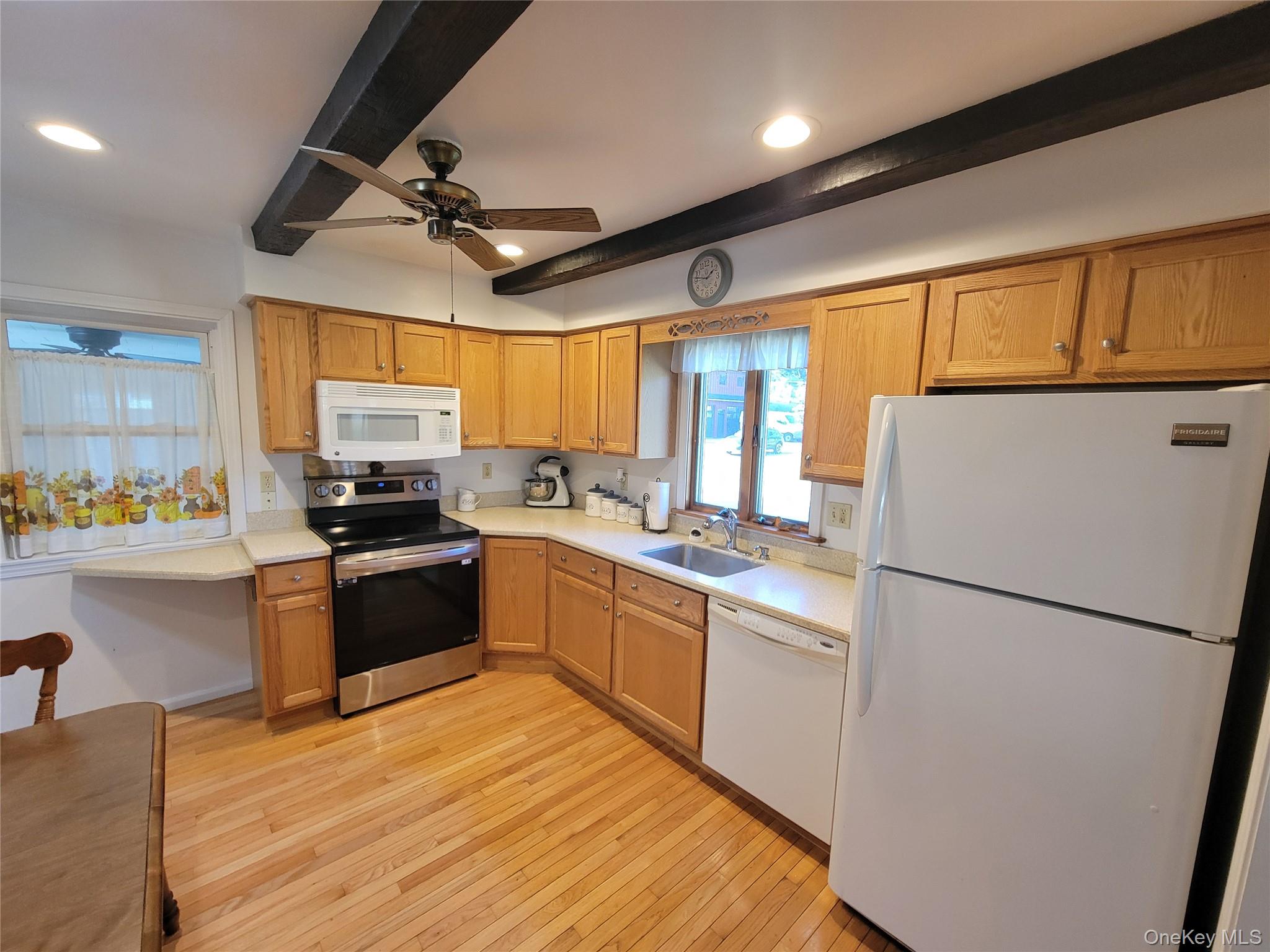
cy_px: 476
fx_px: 477
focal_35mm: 13
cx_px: 635
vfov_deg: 89.9
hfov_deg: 106.2
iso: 200
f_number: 2.2
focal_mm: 2.2
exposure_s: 1/60
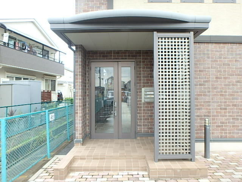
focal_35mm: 21
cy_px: 91
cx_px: 121
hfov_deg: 79.0
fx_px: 147
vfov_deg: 63.4
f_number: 3.5
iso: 400
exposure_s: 1/250
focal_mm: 3.7
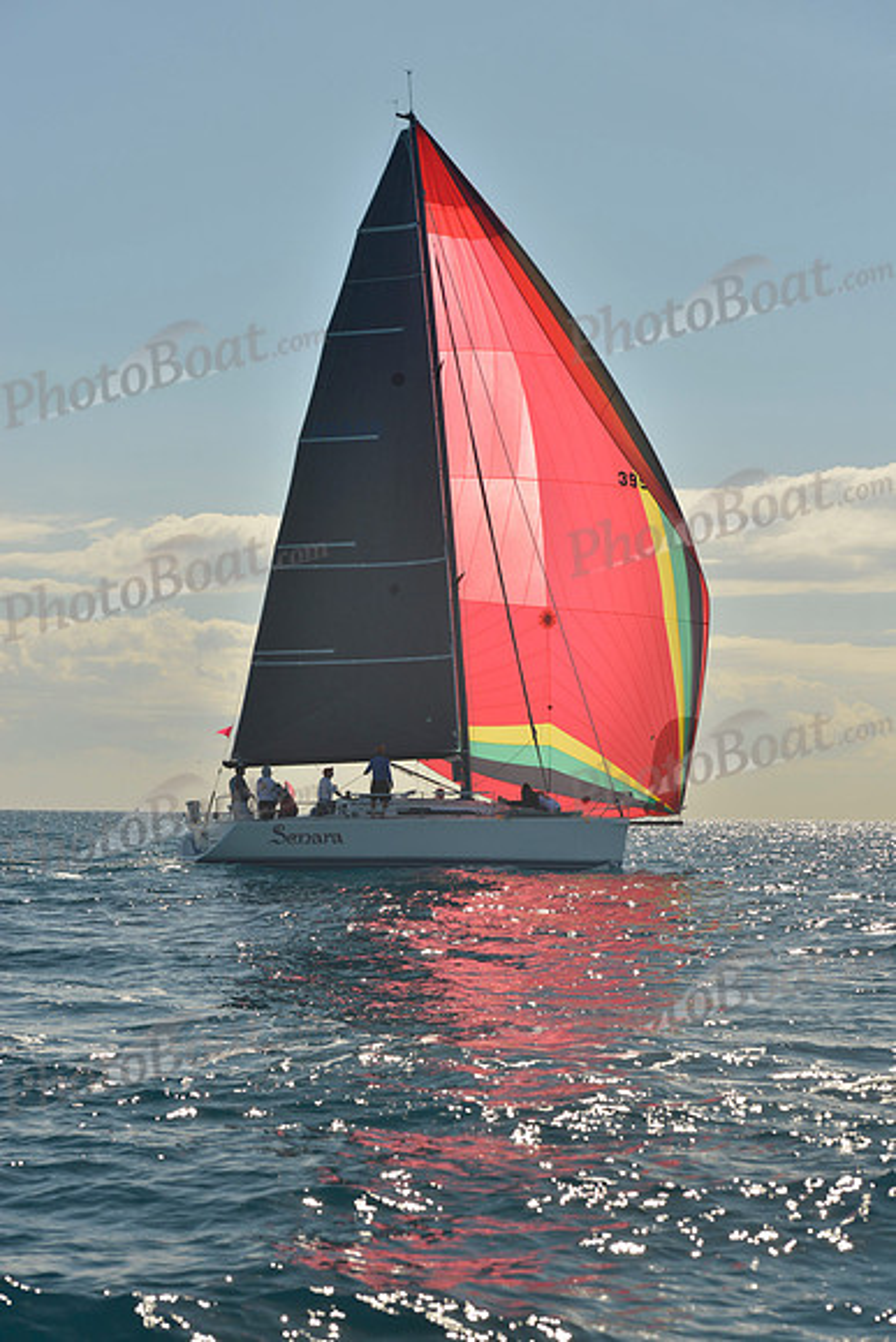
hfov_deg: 17.1
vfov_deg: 25.4
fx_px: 2985
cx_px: 448
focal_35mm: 80
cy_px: 671
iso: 200
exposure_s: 1/640
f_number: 9
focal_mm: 80
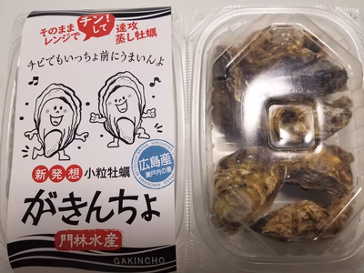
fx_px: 273
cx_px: 182
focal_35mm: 26
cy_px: 136
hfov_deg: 67.3
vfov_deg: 53.1
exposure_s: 1/60
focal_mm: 4.25
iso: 160
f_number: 1.7
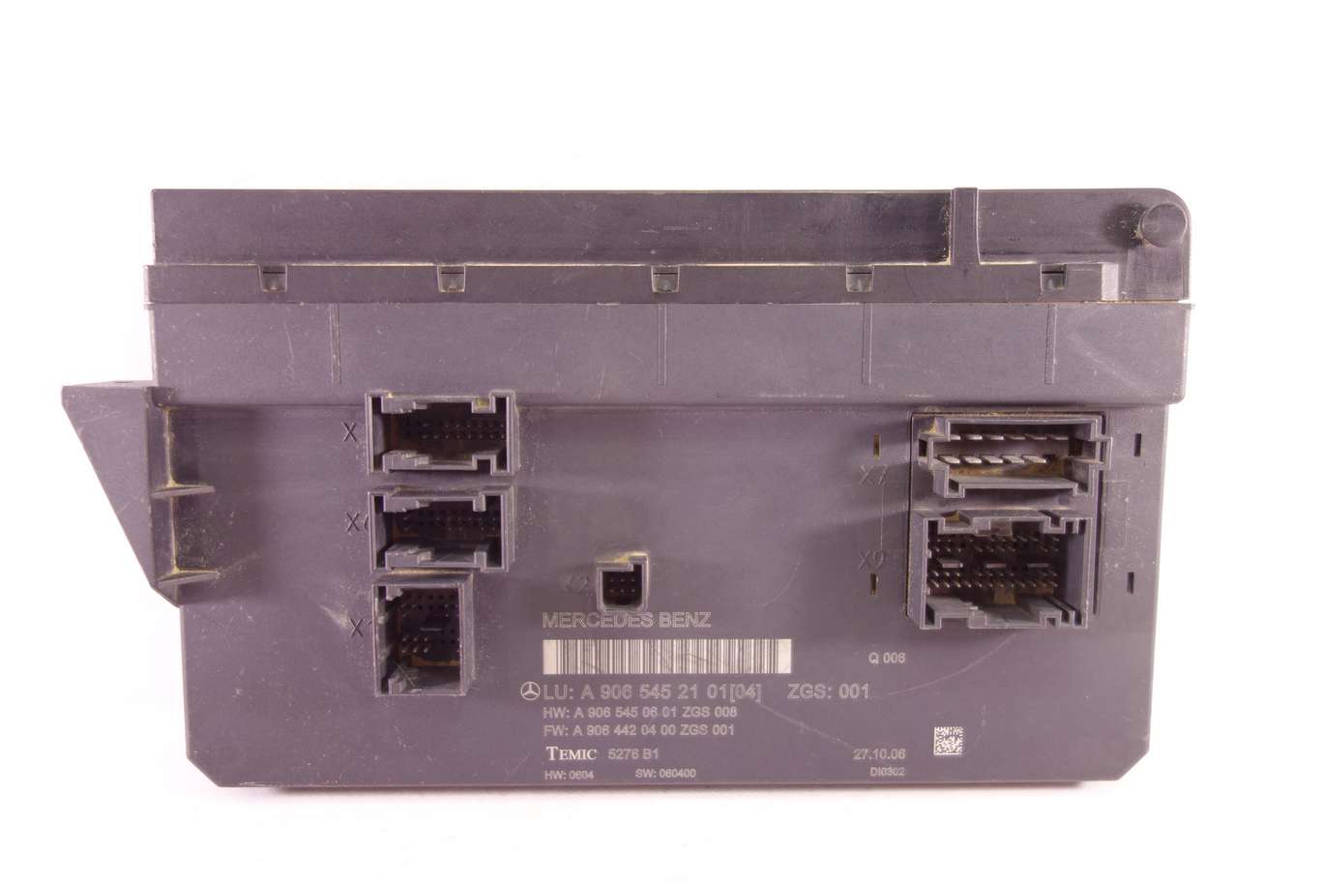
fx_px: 1029
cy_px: 441
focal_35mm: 28
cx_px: 662
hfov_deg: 65.5
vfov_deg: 46.4
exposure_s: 1/40
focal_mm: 10.4
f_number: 1.8
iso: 200
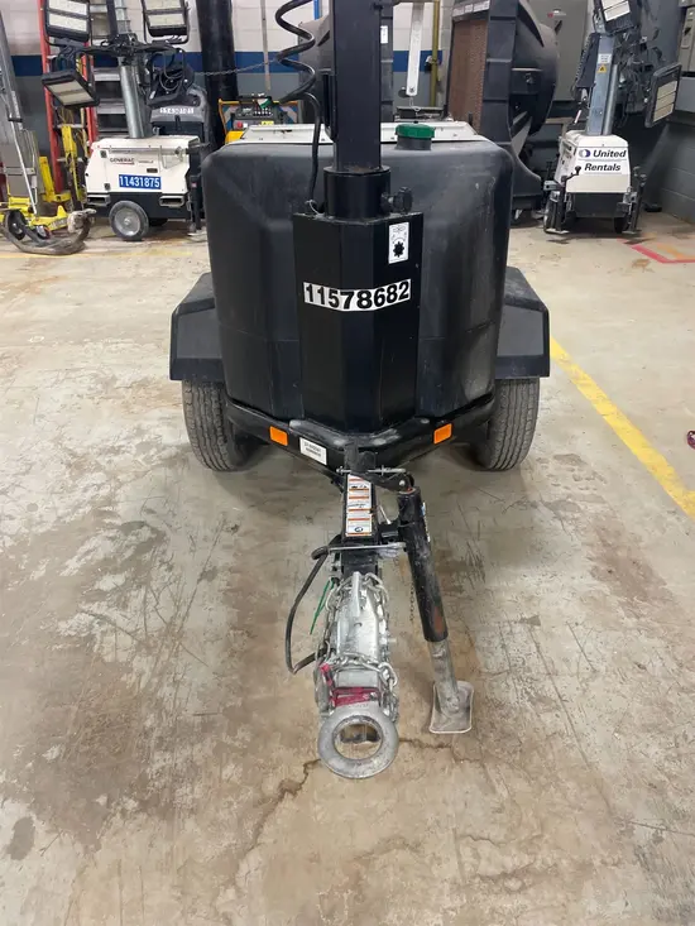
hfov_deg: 53.1
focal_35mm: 26
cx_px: 348
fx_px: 696
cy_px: 463
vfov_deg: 67.3
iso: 200
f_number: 1.6
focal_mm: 4.2
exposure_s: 1/60
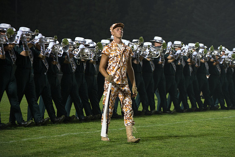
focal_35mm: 137
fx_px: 894
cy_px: 72
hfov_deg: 15.0
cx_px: 128
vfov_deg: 10.0
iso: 5000
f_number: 4.8
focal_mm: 122
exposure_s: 1/160
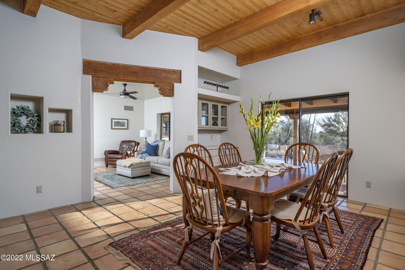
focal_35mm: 17
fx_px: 191
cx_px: 202
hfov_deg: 93.3
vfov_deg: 70.4
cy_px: 135
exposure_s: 1/125
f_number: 8
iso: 200
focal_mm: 17
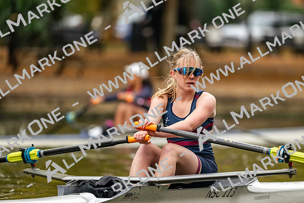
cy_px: 102
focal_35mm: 400
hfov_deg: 5.2
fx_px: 3378
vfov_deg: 3.4
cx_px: 152
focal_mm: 400
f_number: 4.5
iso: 3600
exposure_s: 1/2500
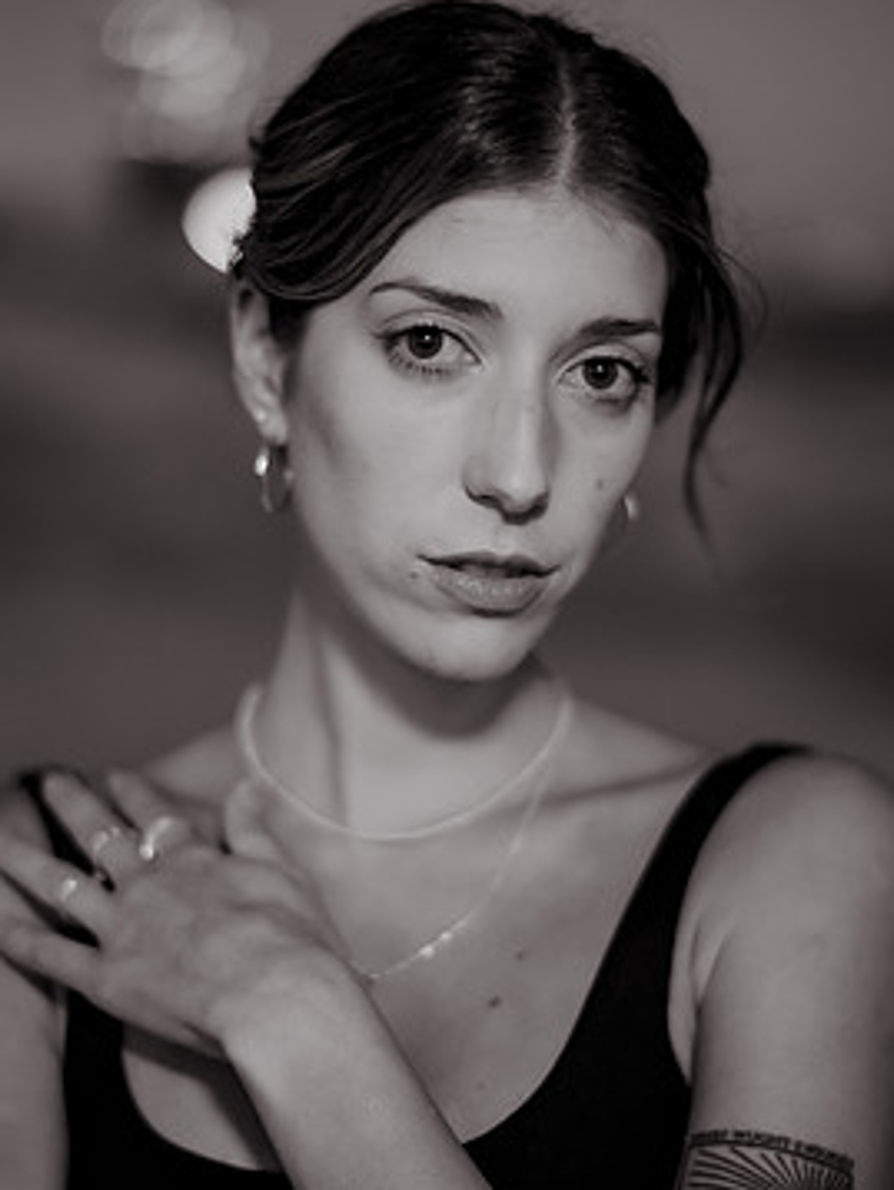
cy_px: 645
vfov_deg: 27.7
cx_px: 409
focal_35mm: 70
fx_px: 2408
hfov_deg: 21.0
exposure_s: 1/40
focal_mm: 58
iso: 1250
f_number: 1.8
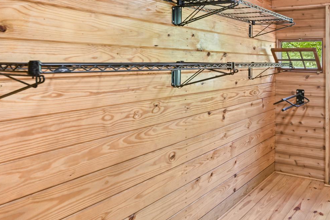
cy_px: 63
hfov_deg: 54.6
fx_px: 302
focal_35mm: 33
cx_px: 246
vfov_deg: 39.2
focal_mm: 16
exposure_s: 1/25
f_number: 6.3
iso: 800
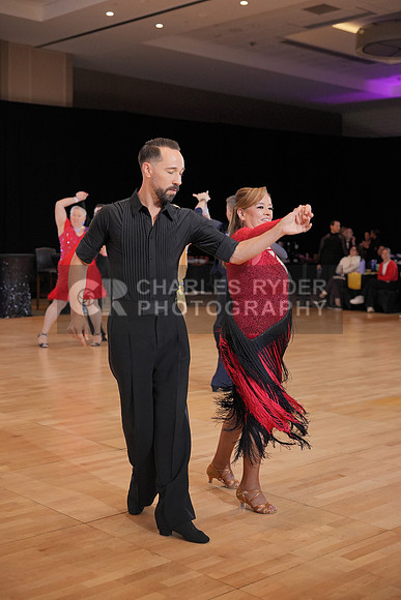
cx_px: 200
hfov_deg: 27.0
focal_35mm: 50
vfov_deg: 39.6
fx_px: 835
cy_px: 300
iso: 2000
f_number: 3.2
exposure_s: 1/500
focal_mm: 50
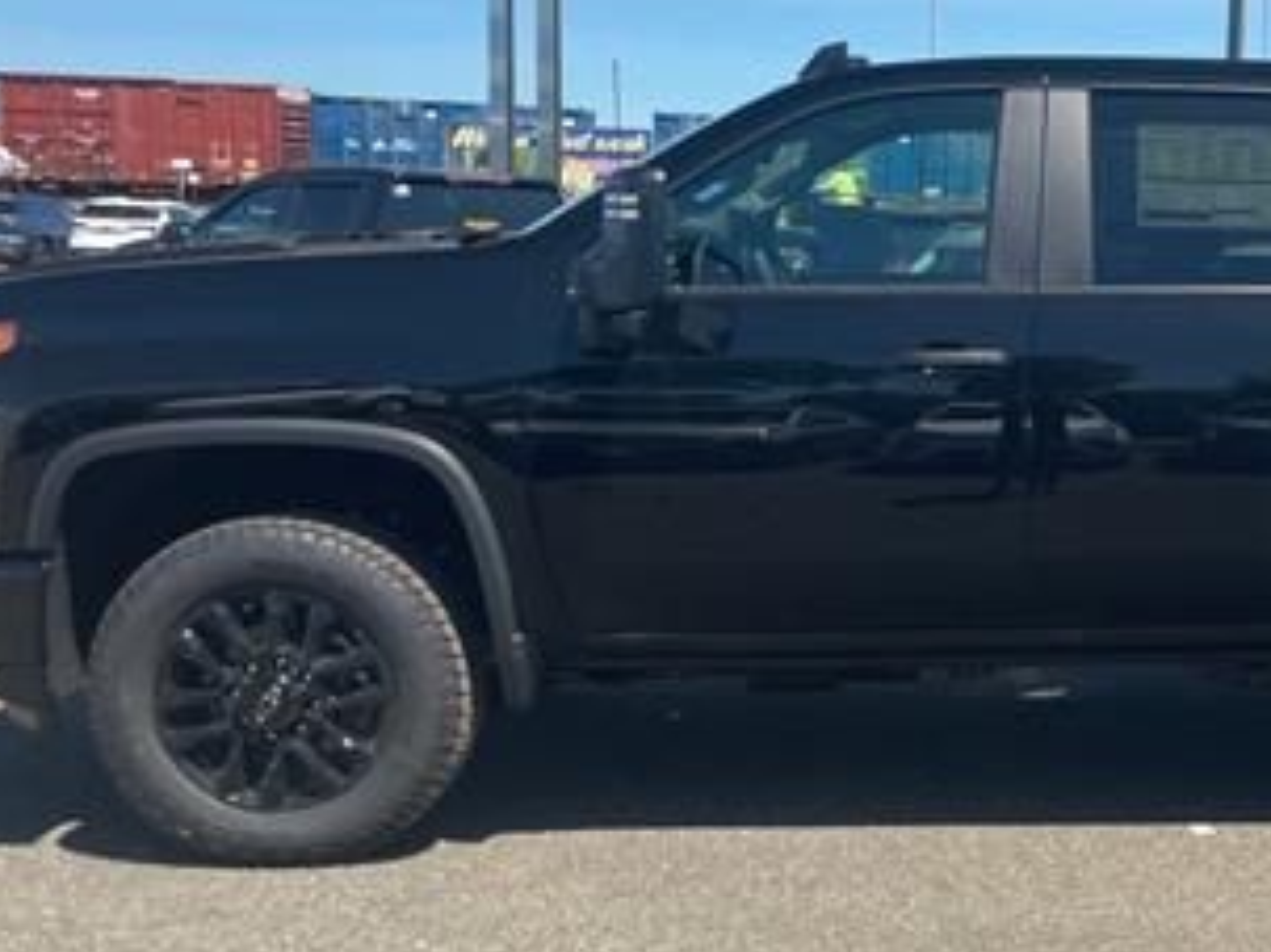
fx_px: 2019
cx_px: 1183
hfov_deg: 32.9
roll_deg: +0.5
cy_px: 495
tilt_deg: -4.9
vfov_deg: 26.5
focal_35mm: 55
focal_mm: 4.2
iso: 32
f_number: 1.6
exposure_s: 1/932
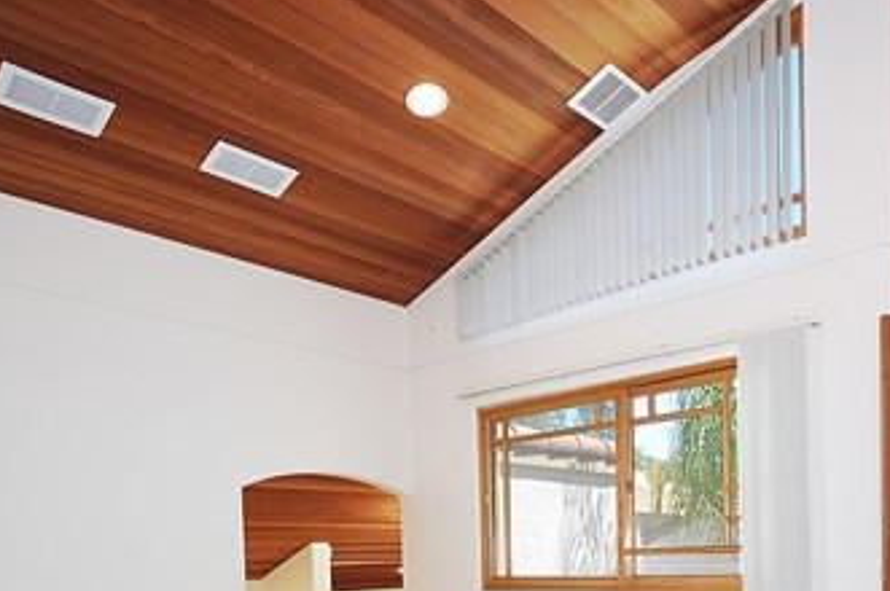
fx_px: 716
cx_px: 704
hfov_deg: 59.0
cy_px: 549
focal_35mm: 29
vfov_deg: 40.8
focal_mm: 10
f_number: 8
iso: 320
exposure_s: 1/20
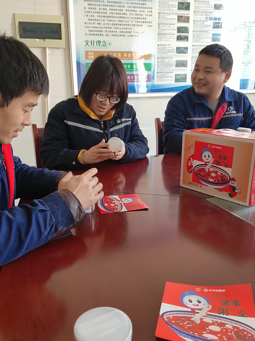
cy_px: 184
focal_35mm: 31
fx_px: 305
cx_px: 115
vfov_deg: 58.3
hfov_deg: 45.4
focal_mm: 5.52
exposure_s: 1/50
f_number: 1.9
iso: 1103
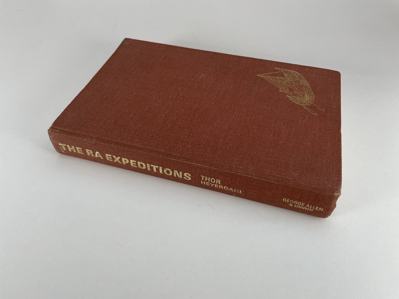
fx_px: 300
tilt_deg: -49.7
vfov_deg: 53.1
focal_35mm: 26
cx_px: 200
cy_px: 150
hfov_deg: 67.3
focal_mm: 4.2
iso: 40
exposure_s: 1/100
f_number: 1.6
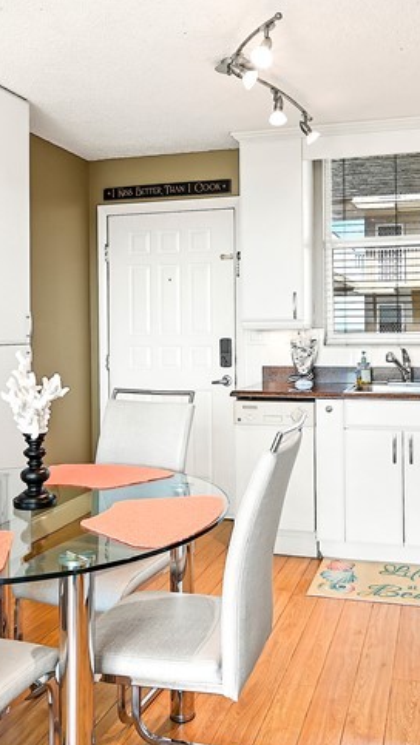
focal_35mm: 33
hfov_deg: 35.5
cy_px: 325
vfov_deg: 59.3
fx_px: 653
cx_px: 262
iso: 100
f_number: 8
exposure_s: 1.3
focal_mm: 14
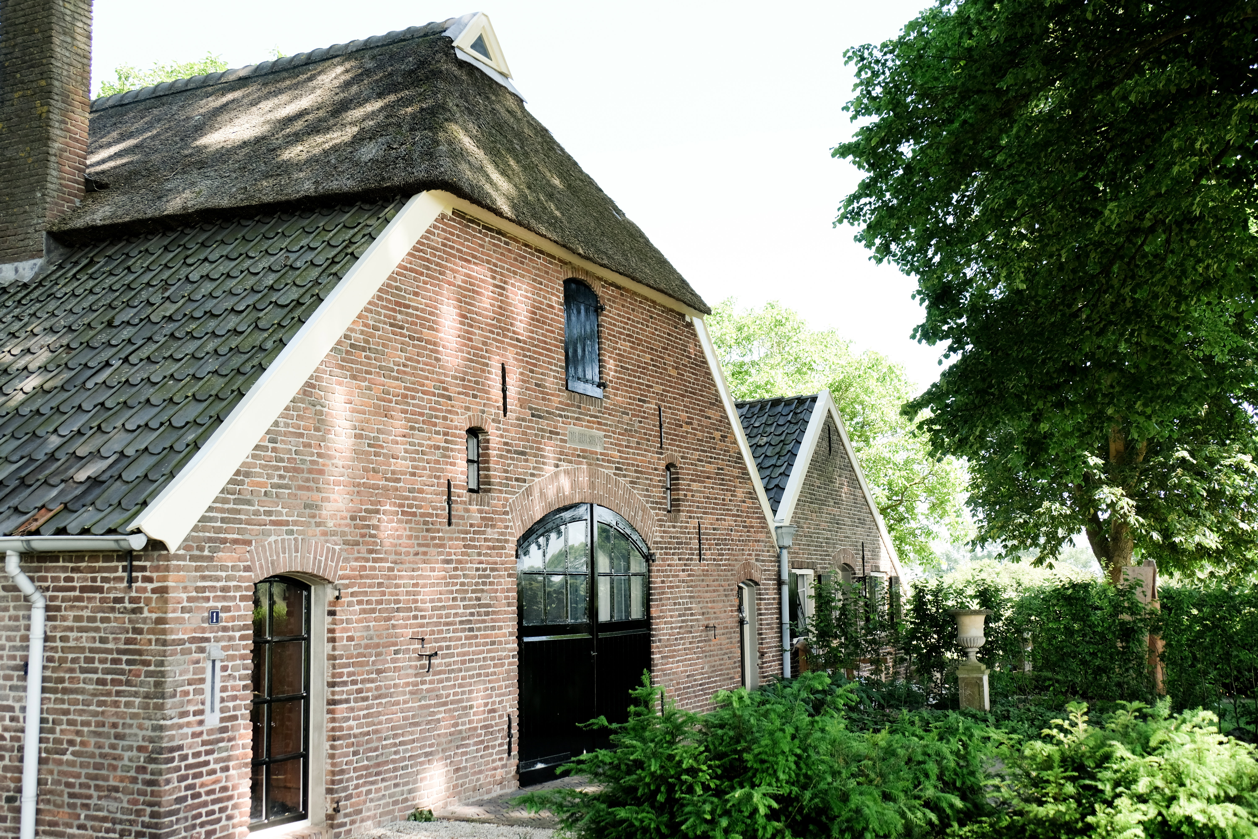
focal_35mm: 38
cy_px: 420
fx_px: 1328
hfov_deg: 50.7
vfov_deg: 35.1
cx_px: 629
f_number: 4.5
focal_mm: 25.4
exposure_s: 1/250
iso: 320
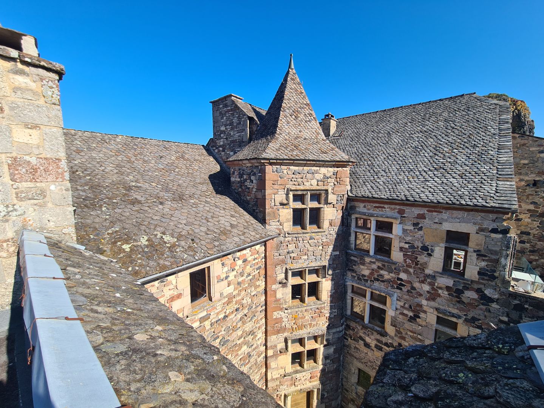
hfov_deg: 106.2
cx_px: 272
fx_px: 204
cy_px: 204
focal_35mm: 13
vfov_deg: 89.9
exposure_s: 1/1156
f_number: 2.2
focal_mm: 2.2
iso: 50
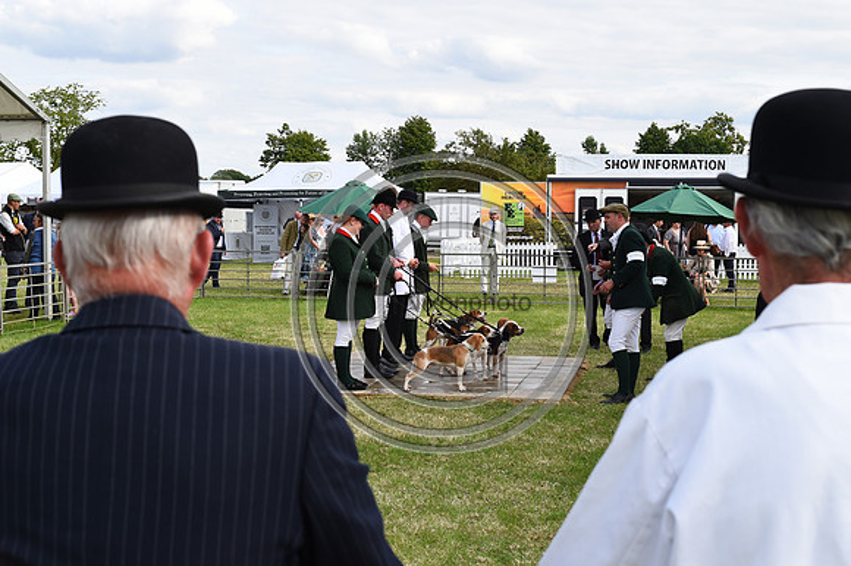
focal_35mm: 50
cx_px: 426
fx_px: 1181
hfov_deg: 39.6
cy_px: 283
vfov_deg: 27.0
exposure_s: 1/1250
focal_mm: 50
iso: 1100
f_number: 10
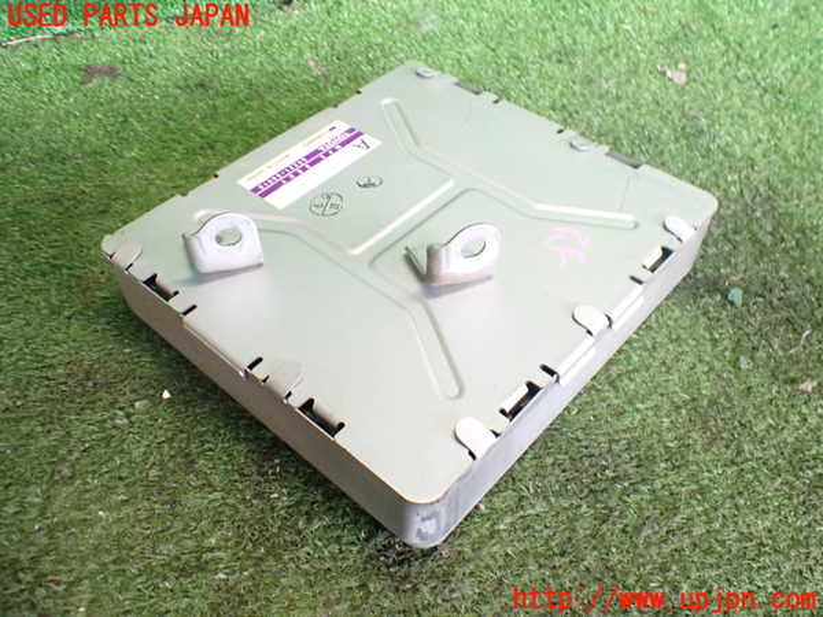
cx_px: 412
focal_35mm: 30
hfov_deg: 60.0
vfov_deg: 46.8
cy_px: 308
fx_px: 713
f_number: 2.3
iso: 800
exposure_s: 1/100
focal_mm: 5.4
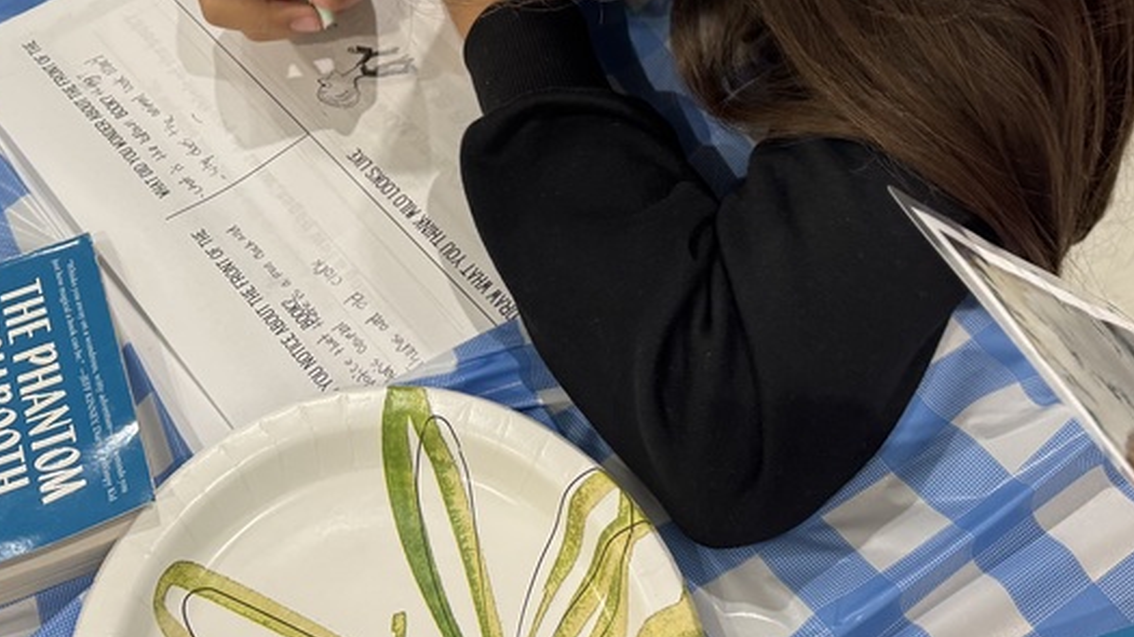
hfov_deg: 40.3
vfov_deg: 22.3
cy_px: -45
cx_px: 417
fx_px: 1533
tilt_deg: -46.4
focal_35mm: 51
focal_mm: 6.76
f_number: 1.78
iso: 160
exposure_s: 1/90
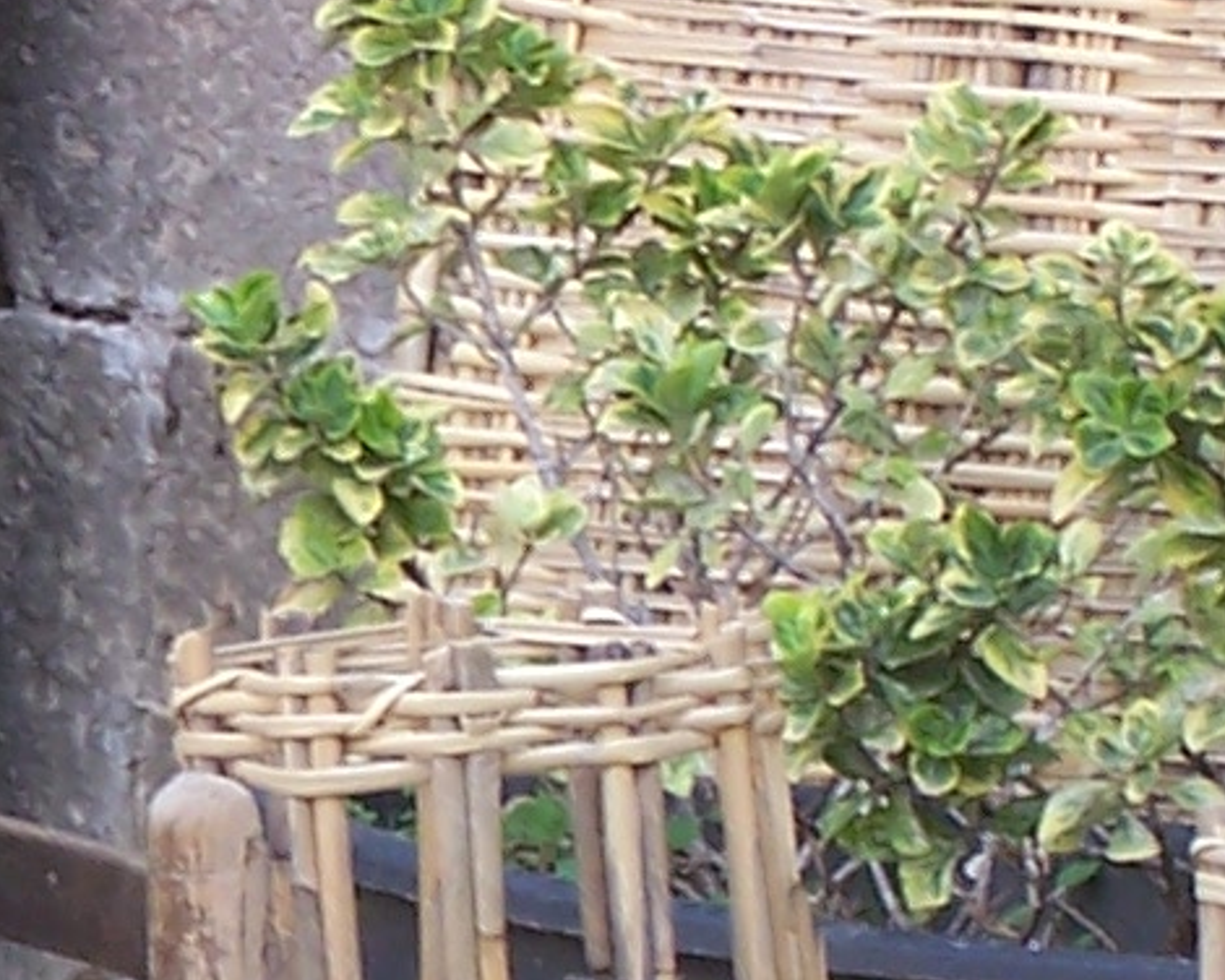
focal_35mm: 392
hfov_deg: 4.9
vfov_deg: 3.9
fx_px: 14212
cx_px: -396
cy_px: 1275
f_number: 3.2
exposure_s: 1/90
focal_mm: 13.7
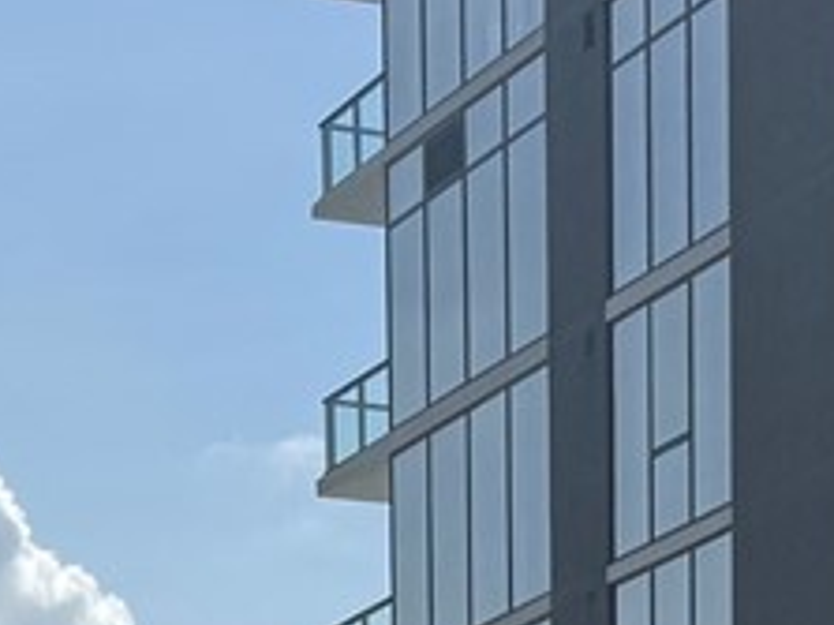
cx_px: 333
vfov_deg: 7.7
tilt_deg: -3.4
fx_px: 4142
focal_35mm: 172
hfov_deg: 11.5
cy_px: 1789
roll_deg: +1.3
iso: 80
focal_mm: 6.76
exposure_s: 1/11905
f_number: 1.78
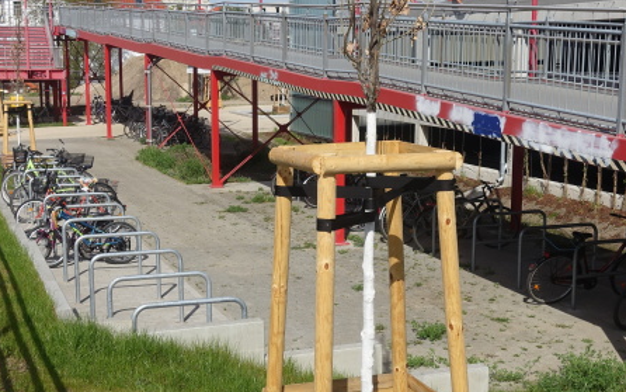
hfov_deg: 34.5
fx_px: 1007
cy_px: 242
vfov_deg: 22.0
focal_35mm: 59
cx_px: 347
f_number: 5.6
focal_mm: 13.92
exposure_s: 1/800
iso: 125
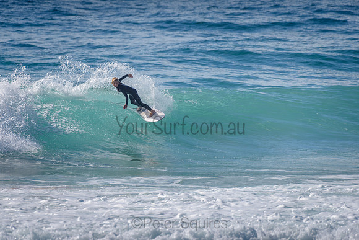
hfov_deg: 3.4
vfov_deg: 2.2
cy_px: 93
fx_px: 6116
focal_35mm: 613
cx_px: 139
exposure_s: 1/2000
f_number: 5.6
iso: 110
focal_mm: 500
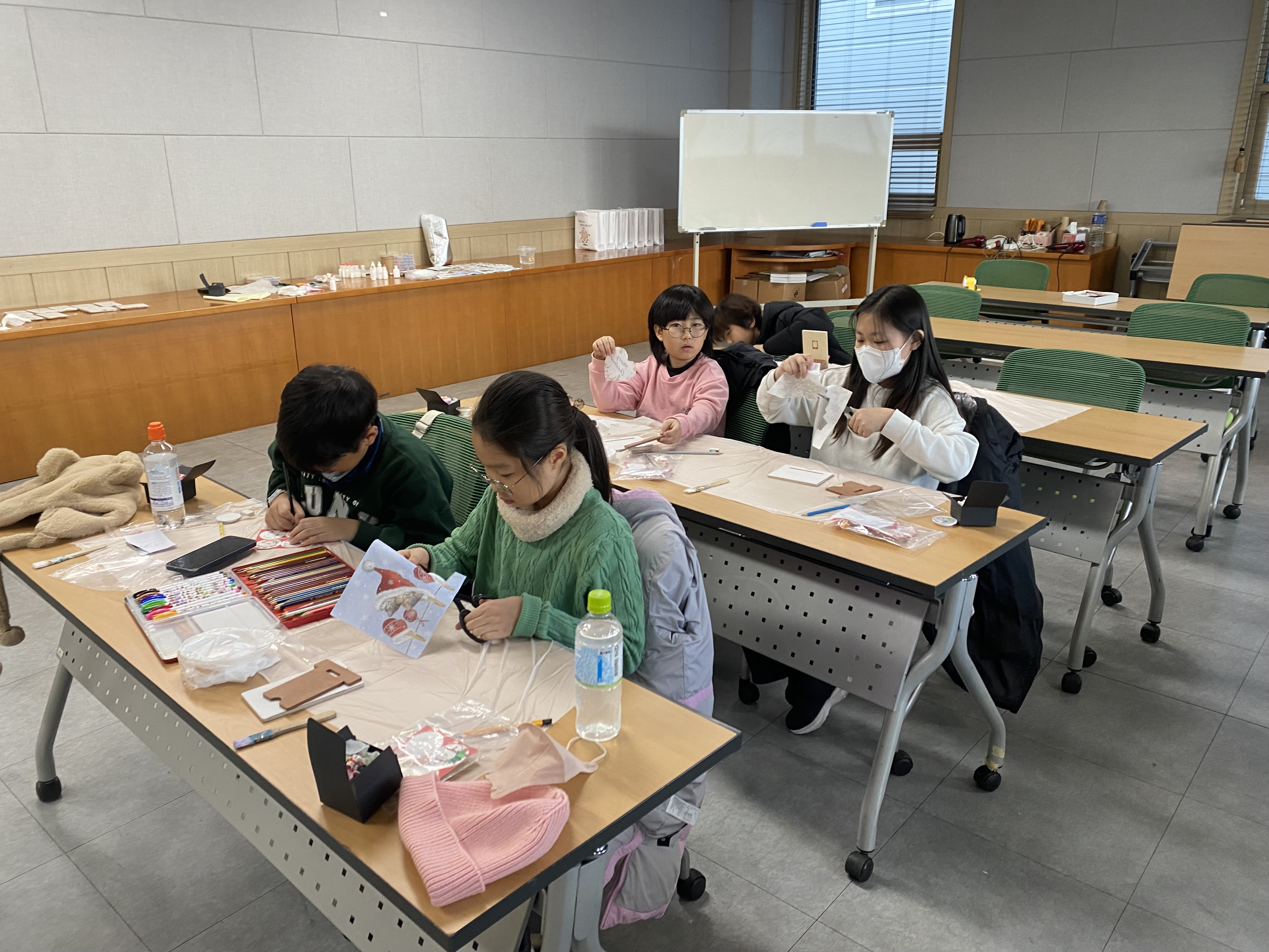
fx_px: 953
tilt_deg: -19.8
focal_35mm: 26
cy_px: 476
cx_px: 634
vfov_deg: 53.1
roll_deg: +2.4
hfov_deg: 67.3
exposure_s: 1/60
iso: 80
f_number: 1.8
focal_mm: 4.25
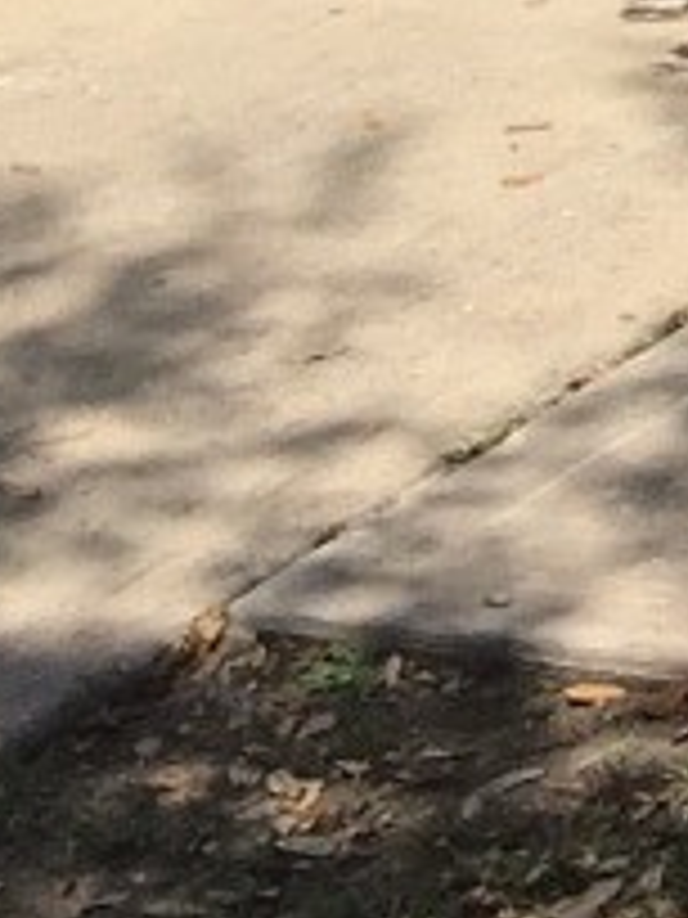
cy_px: -1917
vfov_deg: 7.8
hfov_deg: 6.3
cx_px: 2055
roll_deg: -0.4
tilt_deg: +6.8
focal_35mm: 218
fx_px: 5777
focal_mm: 4.15
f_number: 2.2
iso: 25
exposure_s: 1/1876
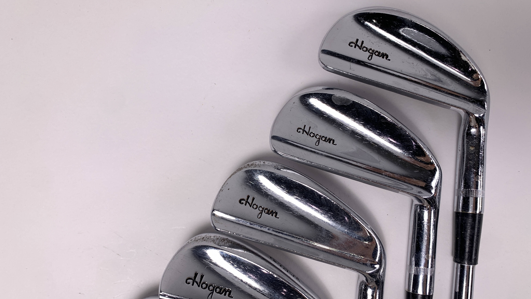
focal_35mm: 29
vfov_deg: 40.0
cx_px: 271
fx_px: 408
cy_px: 178
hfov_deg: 66.1
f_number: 1.8
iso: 25
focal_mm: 4.25
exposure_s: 1/255
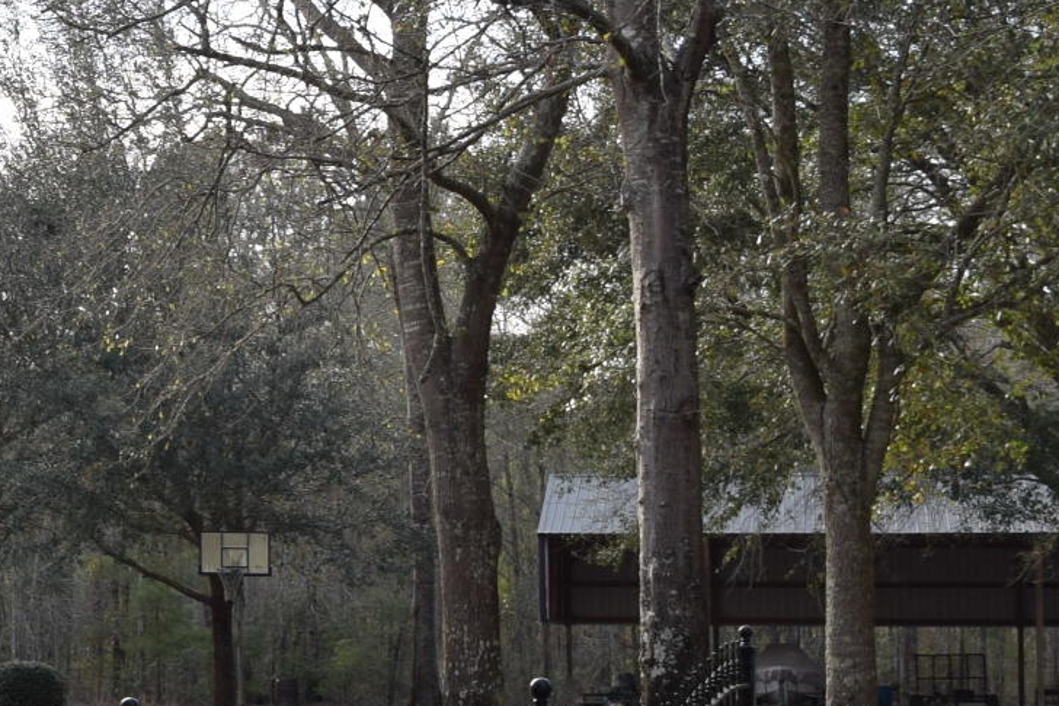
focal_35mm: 136
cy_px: 320
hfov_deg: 13.8
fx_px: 4000
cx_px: -701
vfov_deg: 10.1
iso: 110
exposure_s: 1/125
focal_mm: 22
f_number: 5.6
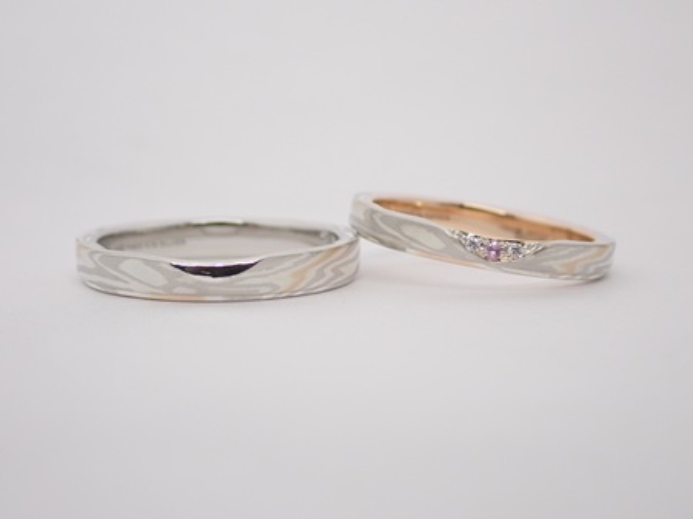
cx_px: 346
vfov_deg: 19.1
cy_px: 260
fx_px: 1541
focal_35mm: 77
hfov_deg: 25.3
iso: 200
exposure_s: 1/125
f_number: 4.1
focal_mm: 13.65
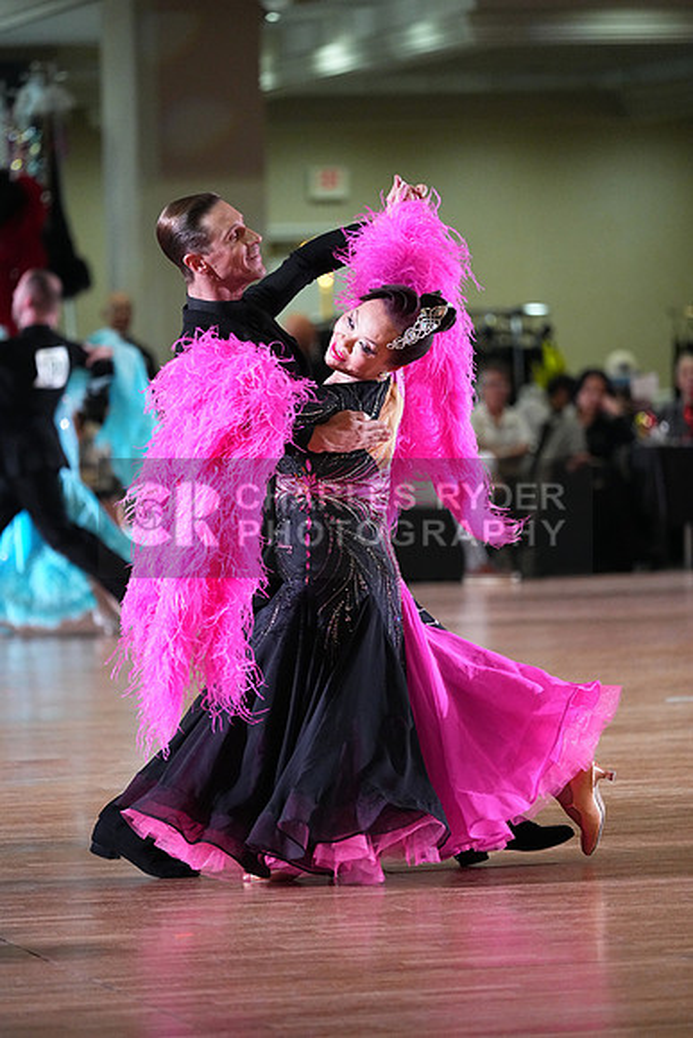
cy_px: 519
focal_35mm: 200
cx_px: 346
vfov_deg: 10.3
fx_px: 5771
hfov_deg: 6.9
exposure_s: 1/400
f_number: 4
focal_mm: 200
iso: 6400
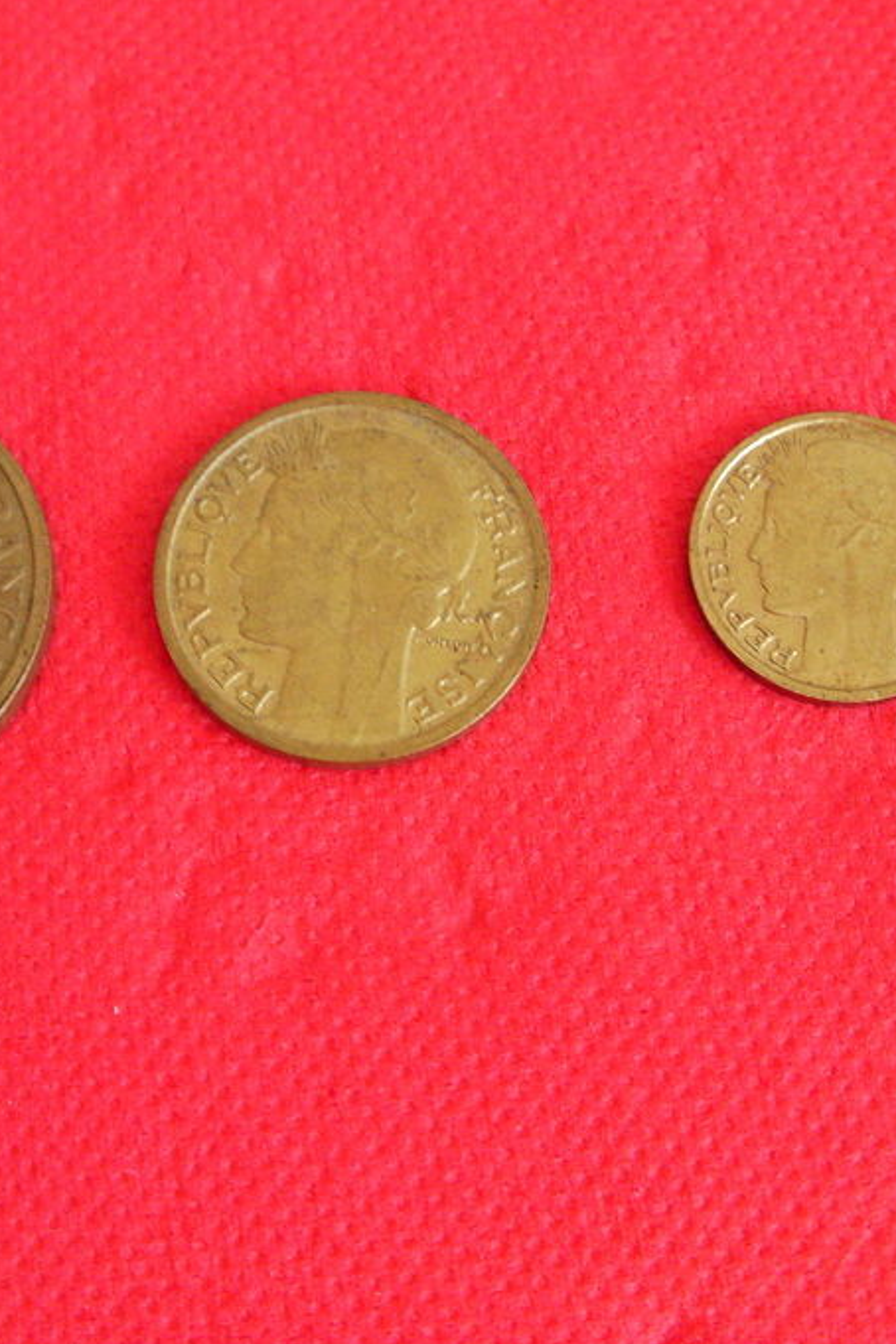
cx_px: 310
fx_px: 2165
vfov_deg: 34.5
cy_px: 641
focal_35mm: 58
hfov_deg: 23.3
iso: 120
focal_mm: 6.3
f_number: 3.5
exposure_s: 1/30
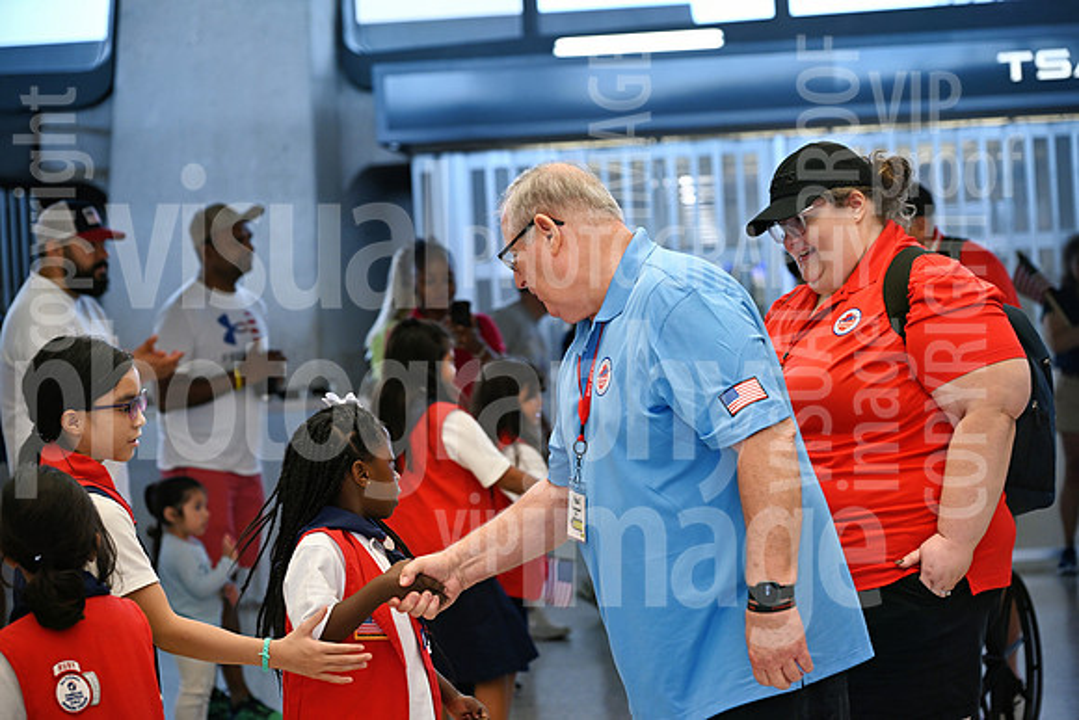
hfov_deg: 23.1
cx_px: 540
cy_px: 360
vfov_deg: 15.5
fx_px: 2638
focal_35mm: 88
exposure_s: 1/320
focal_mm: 88
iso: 1250
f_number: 4
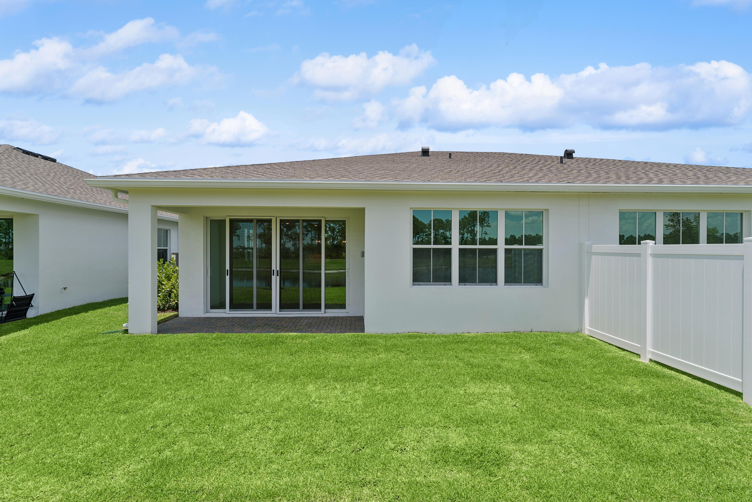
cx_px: 376
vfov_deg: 69.2
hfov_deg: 91.9
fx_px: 363
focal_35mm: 17
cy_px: 251
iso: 100
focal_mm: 17.4
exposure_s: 1/125
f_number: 8
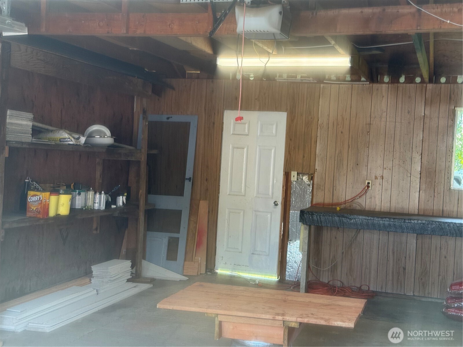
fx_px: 642
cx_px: 232
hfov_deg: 39.7
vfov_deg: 30.3
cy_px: 174
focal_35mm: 48
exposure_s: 1/120
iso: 100
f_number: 1.78
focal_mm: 6.76
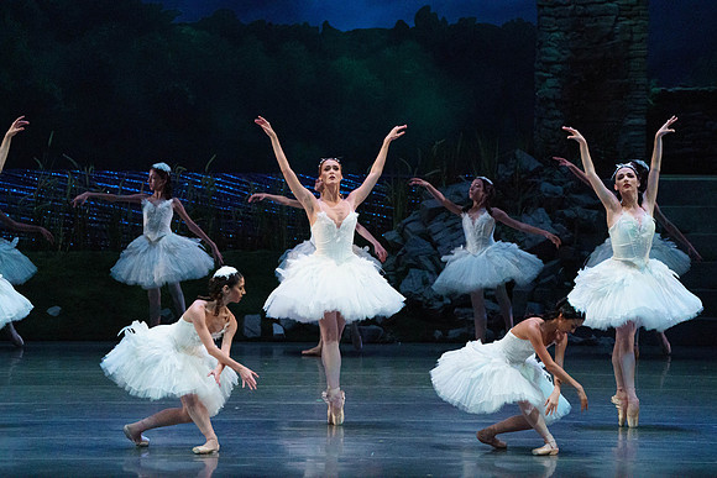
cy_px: 239
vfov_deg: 4.9
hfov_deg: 7.4
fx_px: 5558
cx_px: 358
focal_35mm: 279
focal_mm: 279
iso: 8000
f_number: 5.6
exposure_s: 1/250
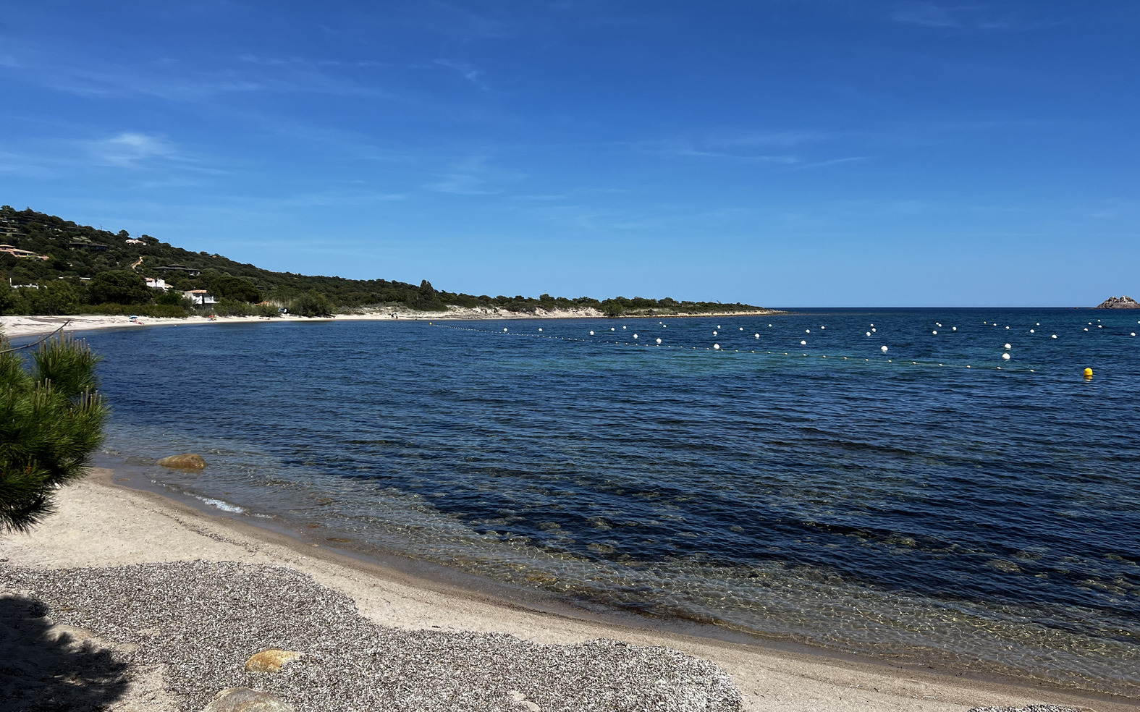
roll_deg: +0.4
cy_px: 399
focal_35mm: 28
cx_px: 567
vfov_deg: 44.4
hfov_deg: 66.5
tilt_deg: -6.3
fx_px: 870
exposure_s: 1/5882
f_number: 1.5
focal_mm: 5.7
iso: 50
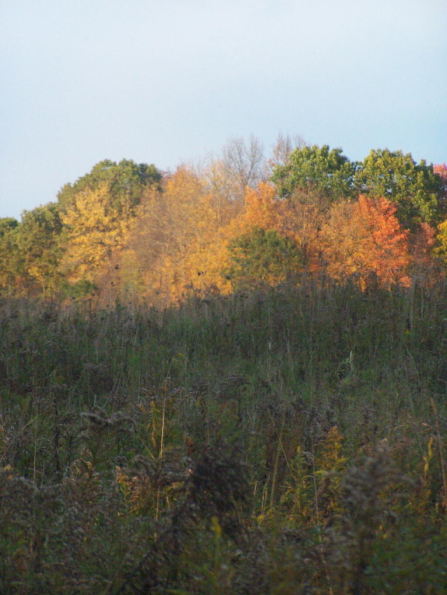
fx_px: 4441
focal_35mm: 258
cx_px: 224
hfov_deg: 5.8
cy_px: 298
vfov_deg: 7.7
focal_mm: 42.8
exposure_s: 1/640
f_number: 4.5
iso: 400
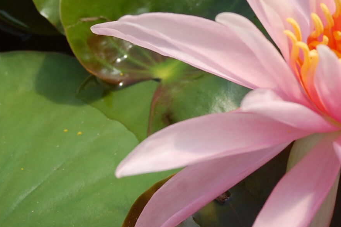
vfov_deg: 6.9
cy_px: 79
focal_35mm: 200
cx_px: 353
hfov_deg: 10.2
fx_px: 1893
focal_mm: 46
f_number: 10
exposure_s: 1/400
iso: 200
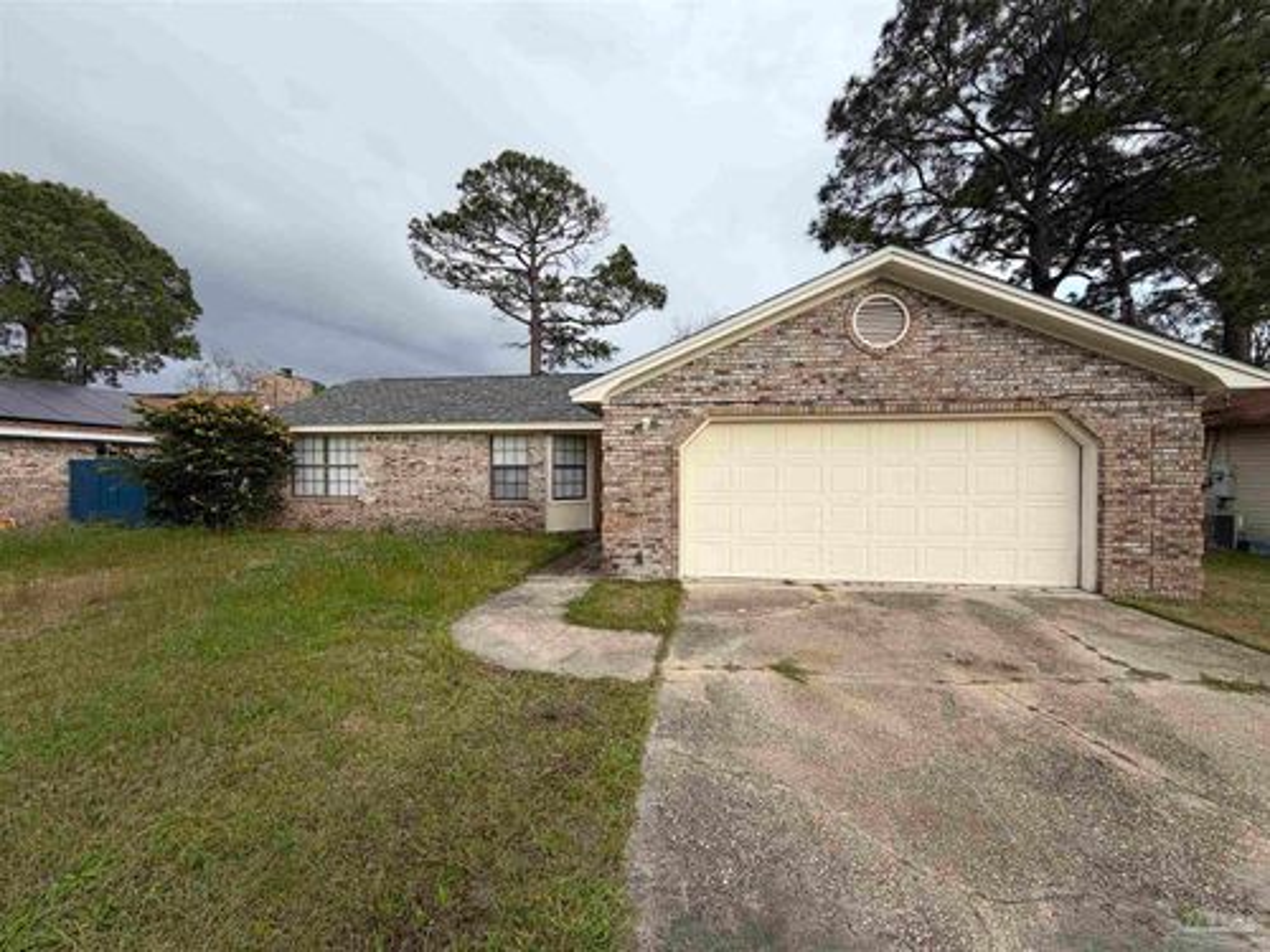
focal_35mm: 14
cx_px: 635
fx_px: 514
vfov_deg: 85.7
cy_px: 476
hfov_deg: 102.1
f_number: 2.2
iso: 64
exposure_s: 1/502
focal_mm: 2.22
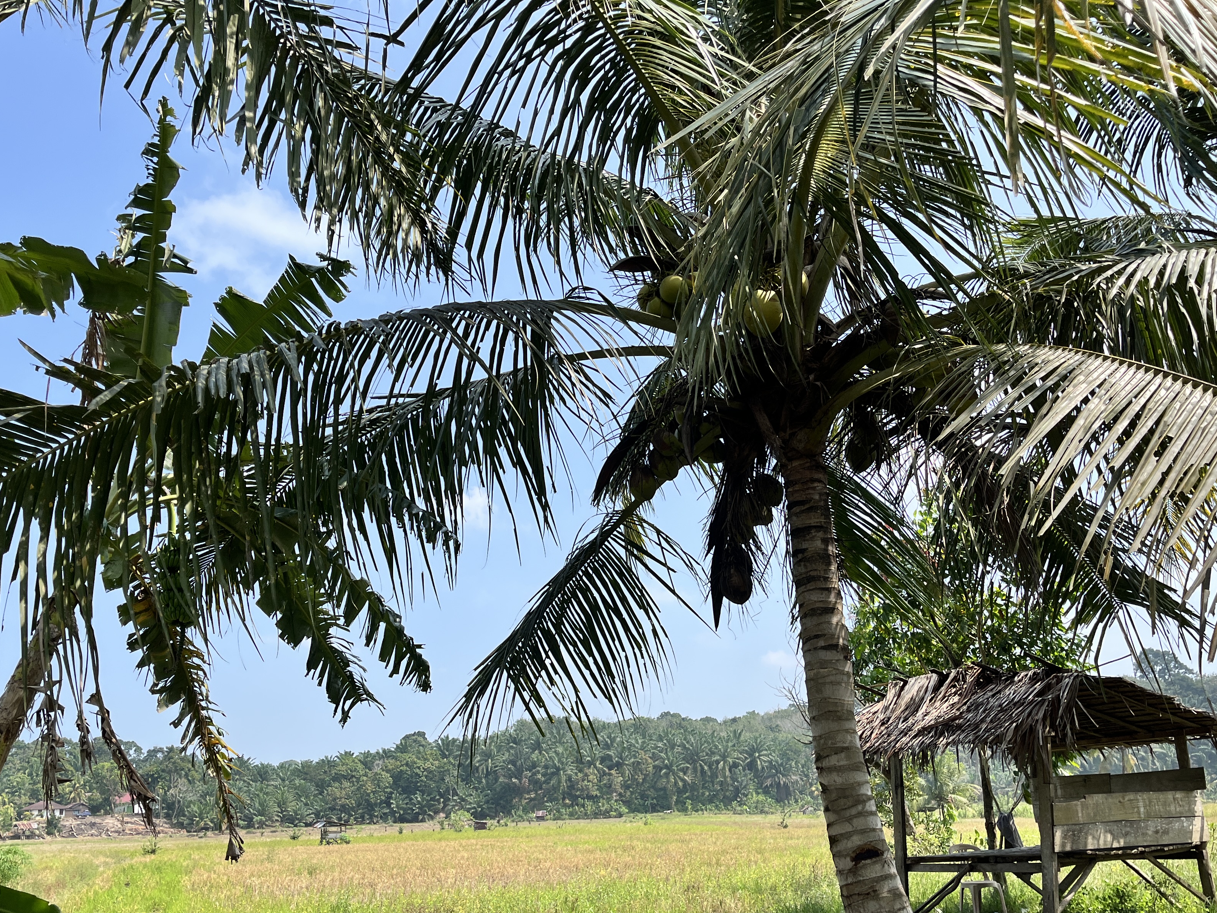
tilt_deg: +11.0
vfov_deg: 42.6
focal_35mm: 33
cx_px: 567
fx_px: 1160
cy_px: 578
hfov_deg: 55.3
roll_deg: +1.6
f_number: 1.6
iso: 50
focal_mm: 5.1
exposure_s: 1/2571
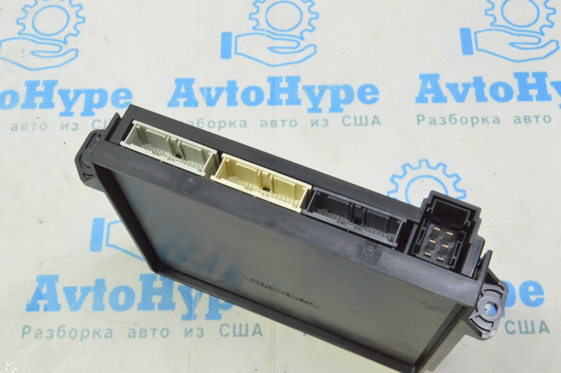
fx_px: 724
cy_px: 186
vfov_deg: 28.9
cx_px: 280
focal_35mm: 46
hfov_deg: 42.4
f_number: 20
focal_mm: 31
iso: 6400
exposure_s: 1/20
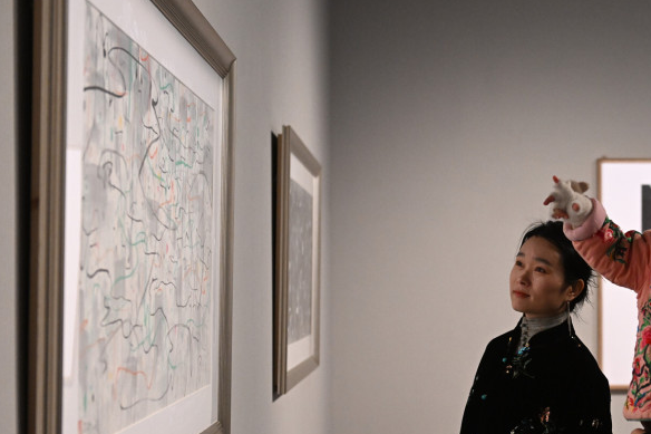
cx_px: 505
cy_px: 317
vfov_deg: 18.3
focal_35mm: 74
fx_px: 1338
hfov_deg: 26.9
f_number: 3.2
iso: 4000
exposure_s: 1/125
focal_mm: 45
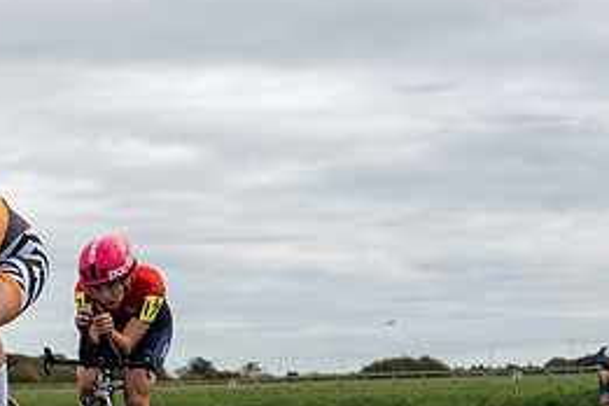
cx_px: -296
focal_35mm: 153
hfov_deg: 12.7
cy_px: 514
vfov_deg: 8.8
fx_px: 2588
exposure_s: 1/1000
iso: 100
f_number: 3.5
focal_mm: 39
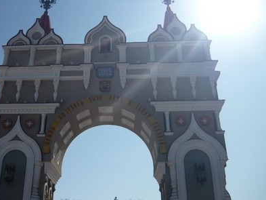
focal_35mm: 42
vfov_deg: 34.2
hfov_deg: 44.4
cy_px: 78
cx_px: 99
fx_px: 323
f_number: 8
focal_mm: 5.5
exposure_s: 1/500
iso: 100
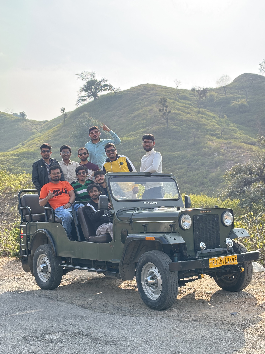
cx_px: 131
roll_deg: +7.1
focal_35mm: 53
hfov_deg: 27.5
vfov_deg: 36.2
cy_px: 174
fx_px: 541
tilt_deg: +0.3
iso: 32
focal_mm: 5.96
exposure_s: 1/758
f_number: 1.6
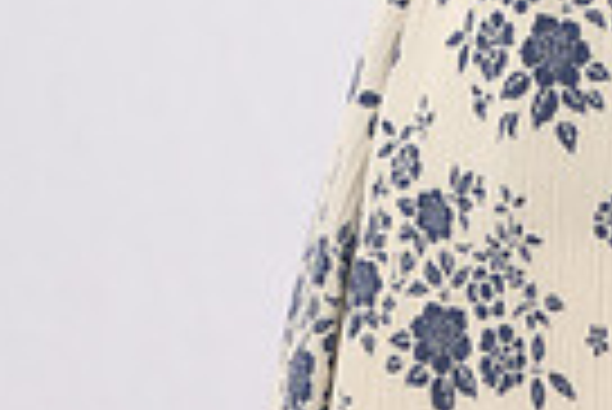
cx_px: 1098
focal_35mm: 391
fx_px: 6654
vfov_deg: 3.5
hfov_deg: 5.2
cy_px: -318
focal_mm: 92
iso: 100
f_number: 8
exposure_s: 1/125
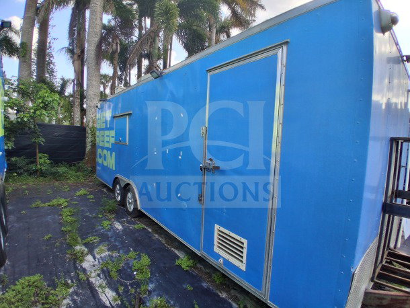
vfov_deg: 74.8
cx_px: 205
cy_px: 154
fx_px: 201
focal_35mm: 17
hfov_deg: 91.0
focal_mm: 1.4
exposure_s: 1/296
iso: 50
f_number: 2.2
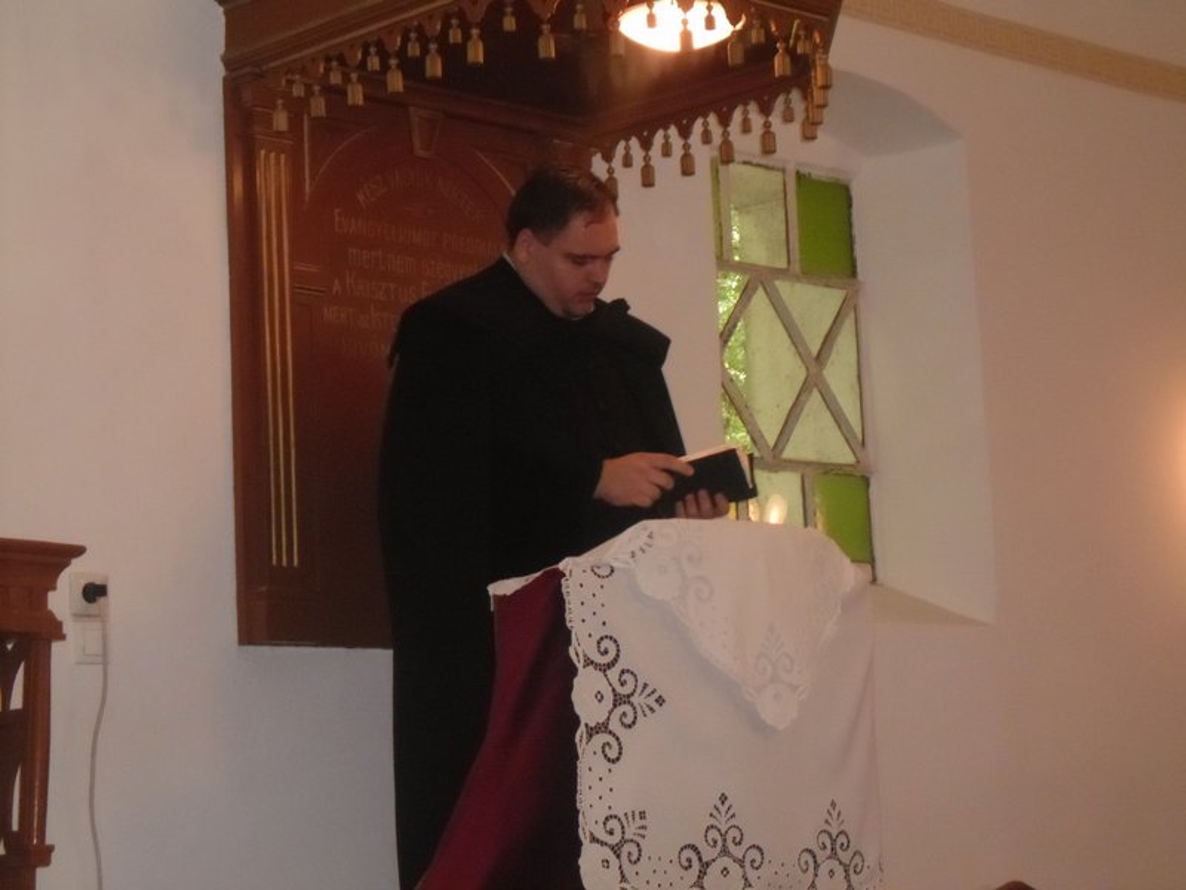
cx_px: 593
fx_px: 2946
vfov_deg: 17.2
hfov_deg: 22.8
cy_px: 445
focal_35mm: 86
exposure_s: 1/60
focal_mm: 15.4
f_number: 4.3
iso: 400
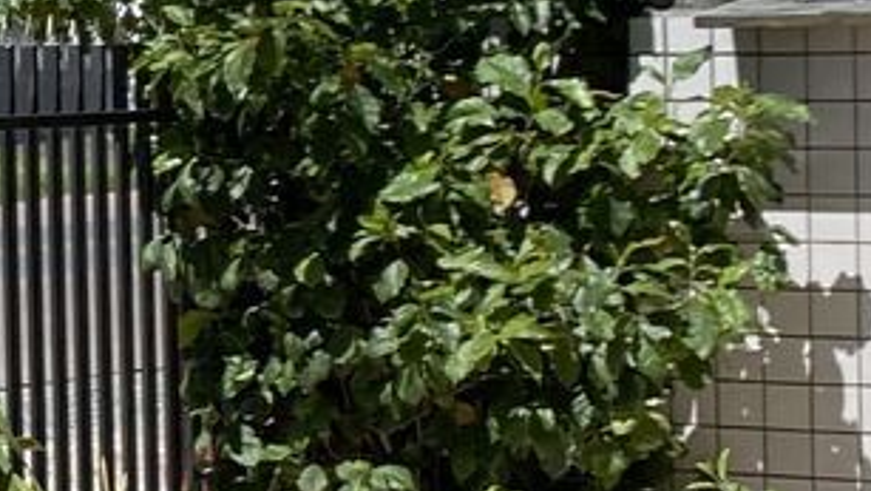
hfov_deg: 11.0
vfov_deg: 6.9
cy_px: 62
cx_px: -916
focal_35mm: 177
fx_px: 4090
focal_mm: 4.25
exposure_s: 1/2755
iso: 32
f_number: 1.8
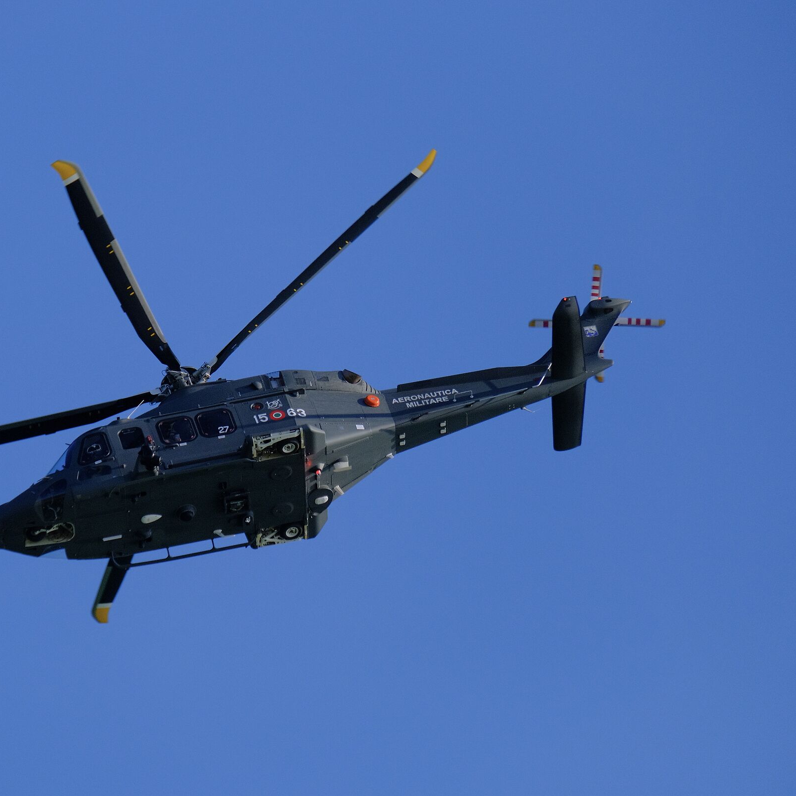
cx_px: 213
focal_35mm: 383
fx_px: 9964
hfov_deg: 4.6
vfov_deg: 4.6
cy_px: 398
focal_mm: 200
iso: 640
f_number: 5.6
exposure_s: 1/4000
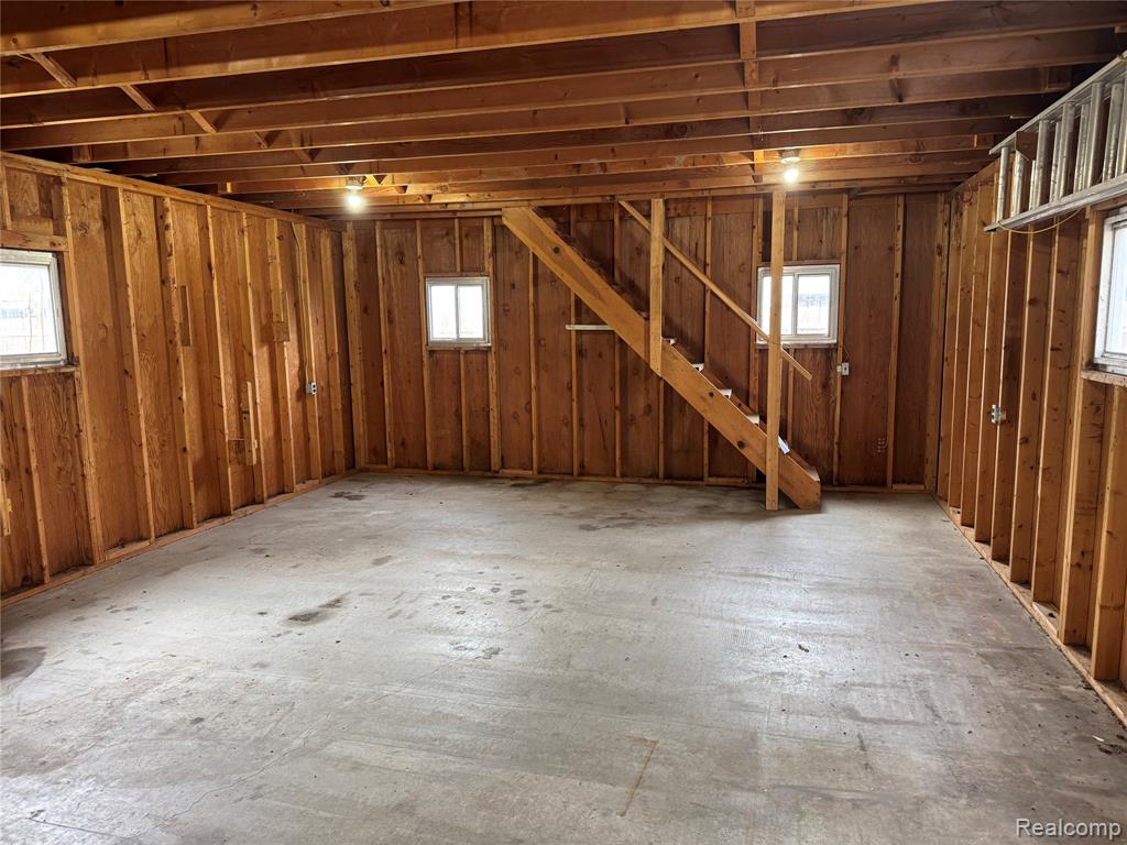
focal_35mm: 24
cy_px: 422
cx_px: 564
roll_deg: +1.1
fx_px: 781
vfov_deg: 56.8
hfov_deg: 71.6
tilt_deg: -6.9
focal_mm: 6.76
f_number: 1.78
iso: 250
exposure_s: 1/60
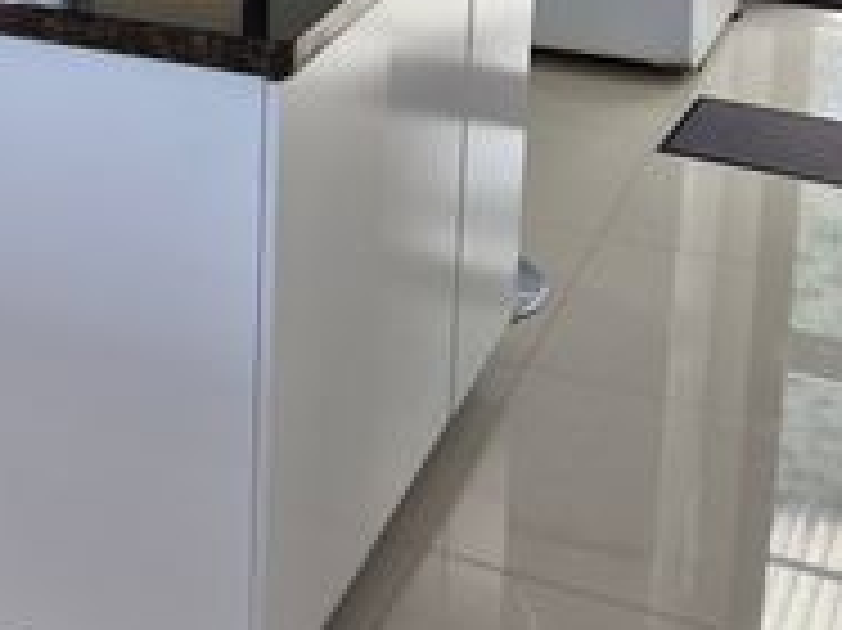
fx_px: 1993
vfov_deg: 17.0
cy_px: -171
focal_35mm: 82
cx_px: -16
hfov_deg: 22.8
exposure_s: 1/180
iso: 64
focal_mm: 5.4
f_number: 1.8
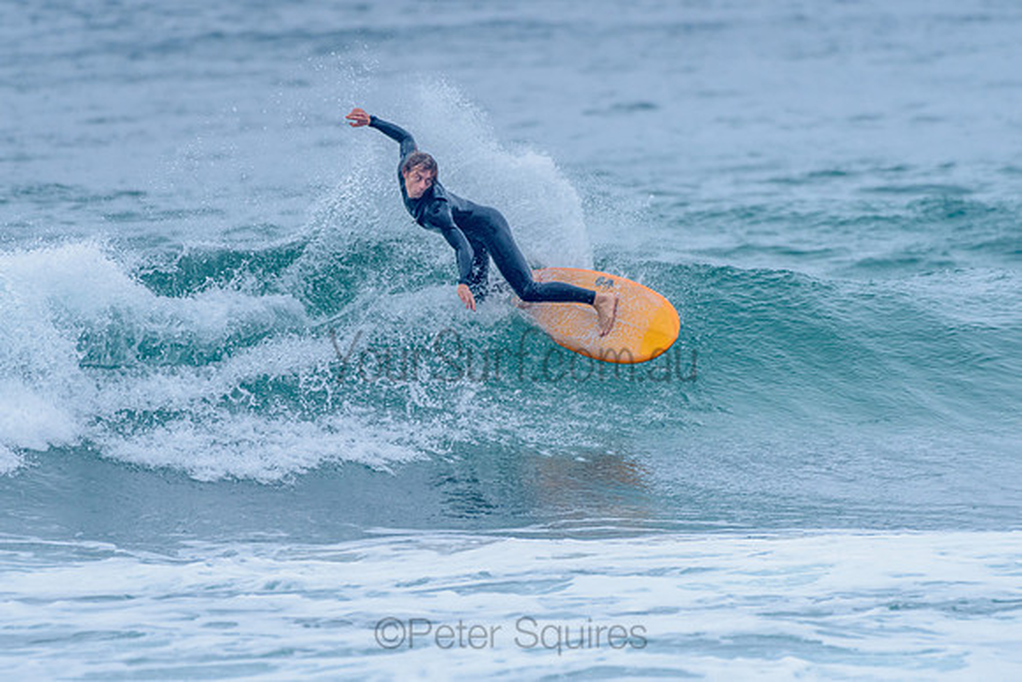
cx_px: 459
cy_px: 325
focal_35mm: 628
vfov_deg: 2.2
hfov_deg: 3.3
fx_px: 17824
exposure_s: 1/2000
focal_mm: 500
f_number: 5.6
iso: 800
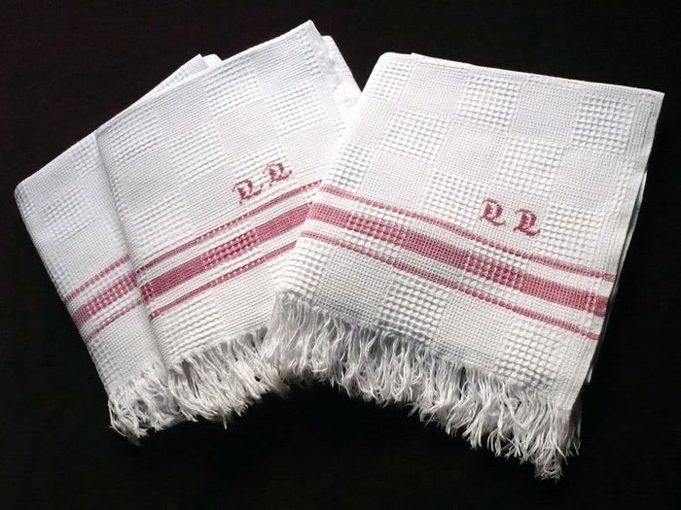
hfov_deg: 52.6
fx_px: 689
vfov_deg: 40.7
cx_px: 340
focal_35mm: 35
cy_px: 255
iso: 400
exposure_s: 1/200
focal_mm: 5.8
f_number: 2.8
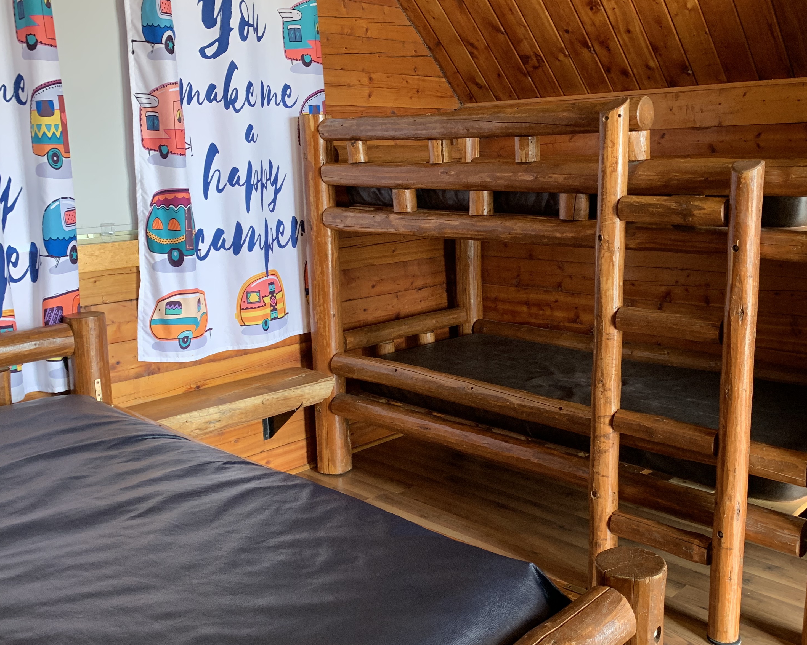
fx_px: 836
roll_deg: +1.2
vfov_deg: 42.2
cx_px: 488
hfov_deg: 51.2
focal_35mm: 35
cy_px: 327
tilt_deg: -12.6
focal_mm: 4.25
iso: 100
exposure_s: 1/60
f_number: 1.8
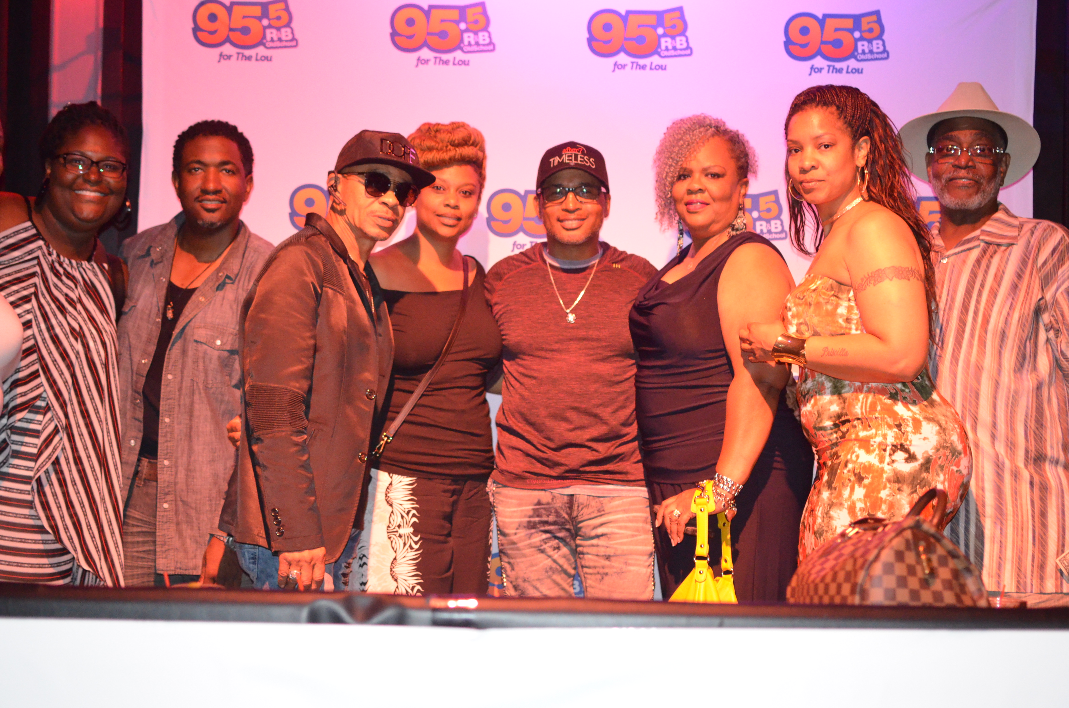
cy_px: 354
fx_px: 1556
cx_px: 534
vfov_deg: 25.6
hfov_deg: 37.9
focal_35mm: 52
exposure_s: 1/60
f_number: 2.8
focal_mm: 35
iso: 3200
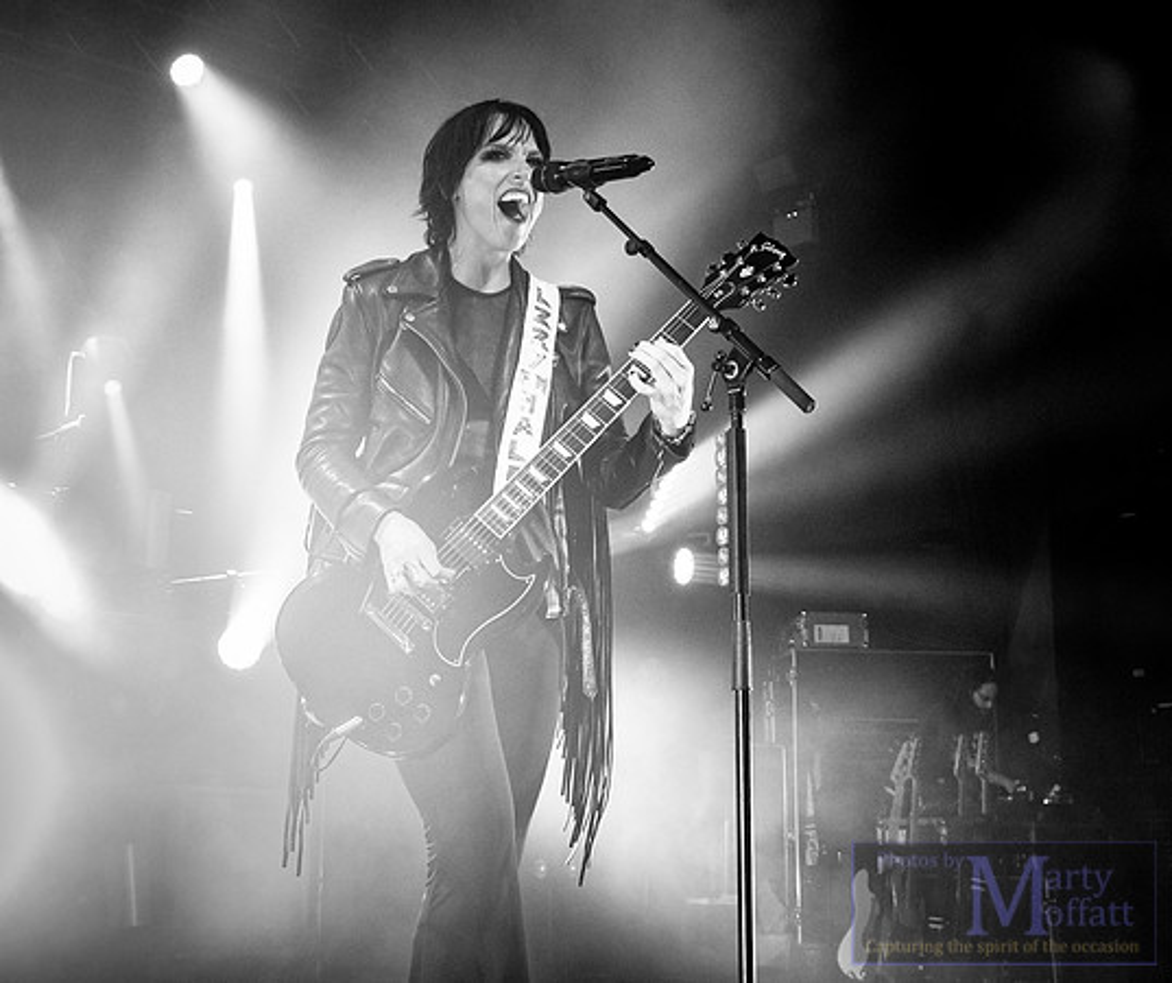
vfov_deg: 28.6
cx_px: 489
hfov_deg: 33.8
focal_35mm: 54
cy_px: 418
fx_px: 1924
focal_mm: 21
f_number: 4
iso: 1600
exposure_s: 1/160
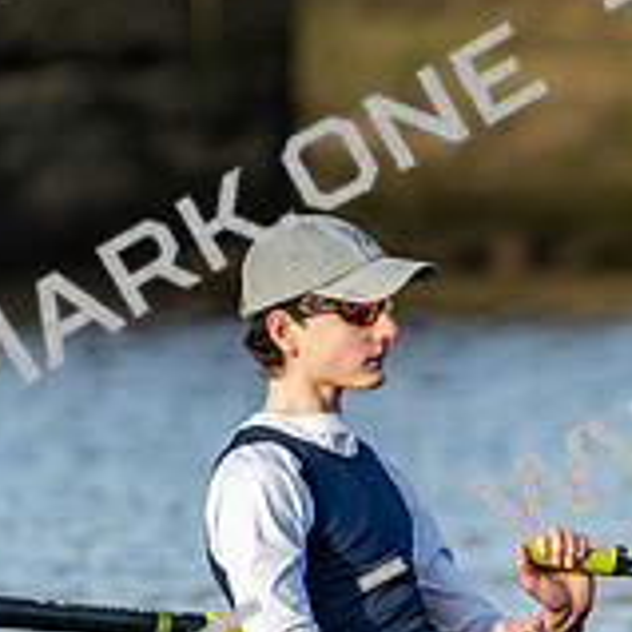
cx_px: 962
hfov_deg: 0.9
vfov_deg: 0.9
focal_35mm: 1858
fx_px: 38379
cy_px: 554
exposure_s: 1/2000
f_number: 6.3
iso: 1000
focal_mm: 600
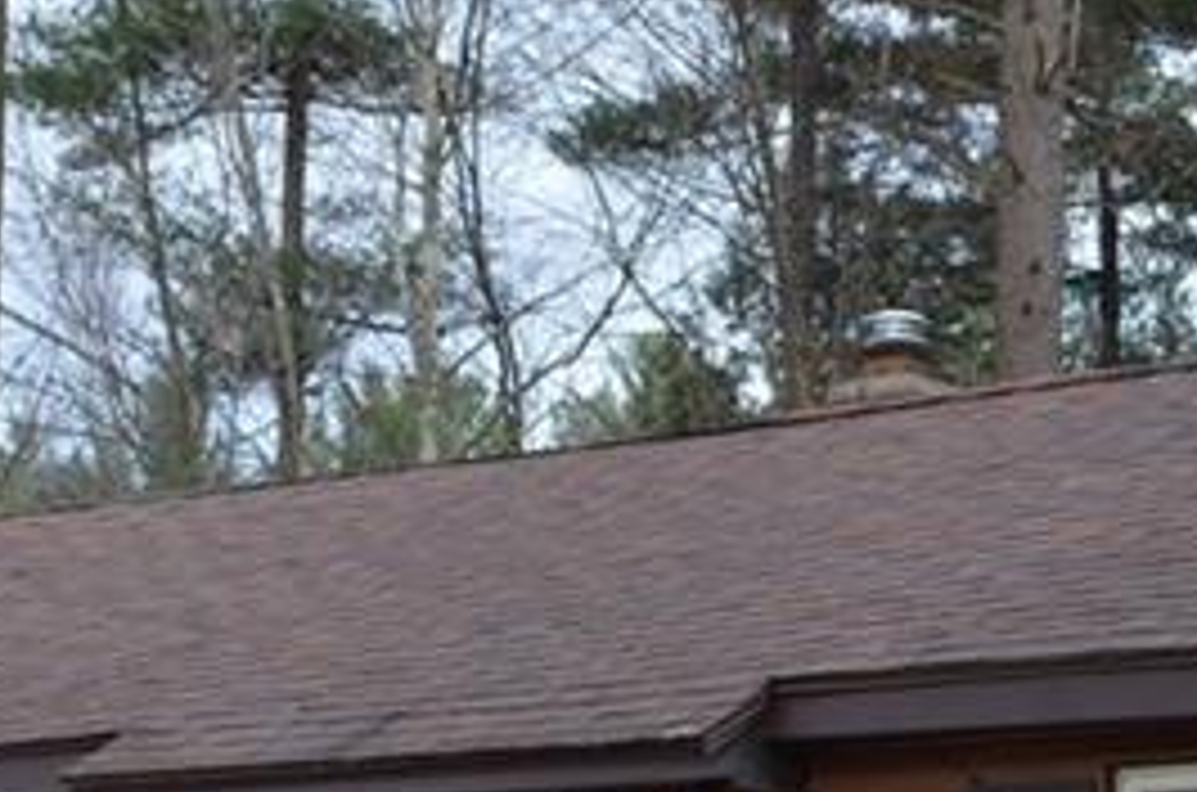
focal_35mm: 127
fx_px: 4213
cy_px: 1154
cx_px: 184
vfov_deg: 10.4
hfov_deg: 16.0
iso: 200
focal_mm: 22
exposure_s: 1/160
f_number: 6.3
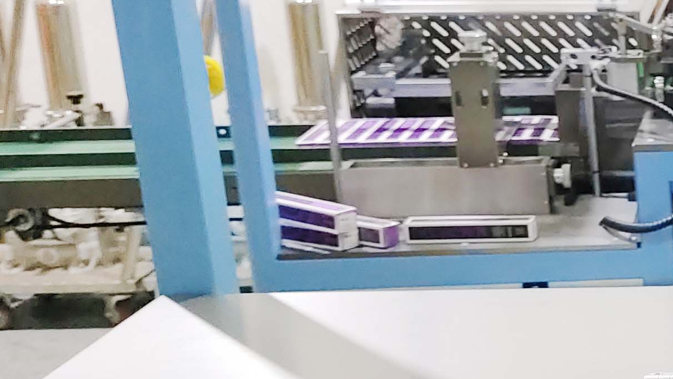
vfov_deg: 14.2
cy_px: 253
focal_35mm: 85
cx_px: 1141
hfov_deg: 19.8
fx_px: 1517
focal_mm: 5.56
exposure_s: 1/50
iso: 190
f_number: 1.88
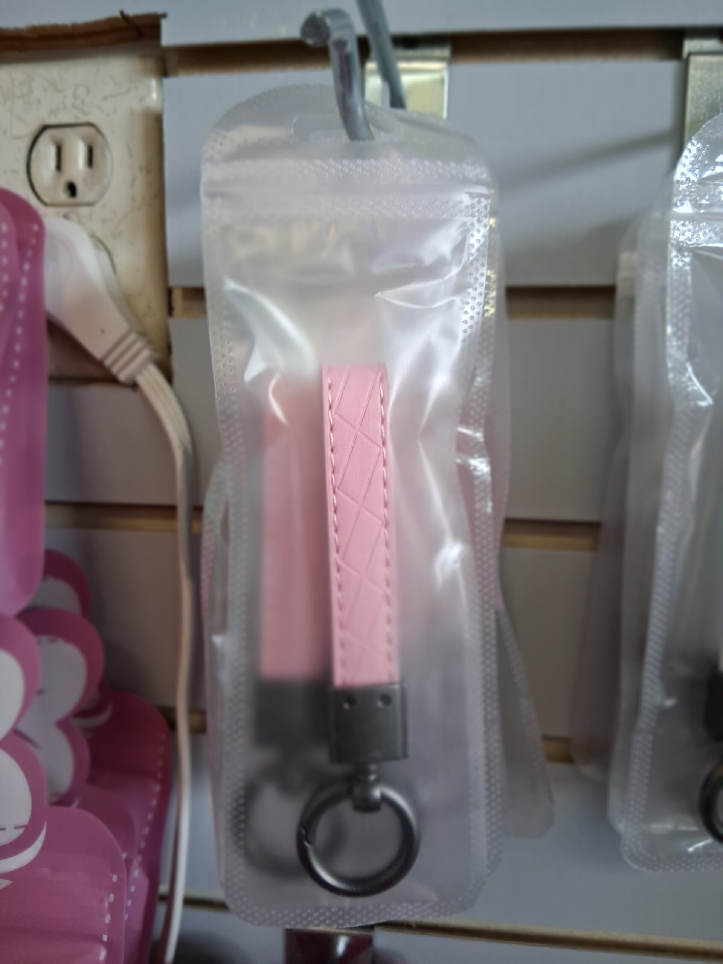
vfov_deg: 67.3
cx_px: 362
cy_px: 482
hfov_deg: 53.1
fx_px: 724
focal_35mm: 26
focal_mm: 3.98
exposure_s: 1/240
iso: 250
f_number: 1.8
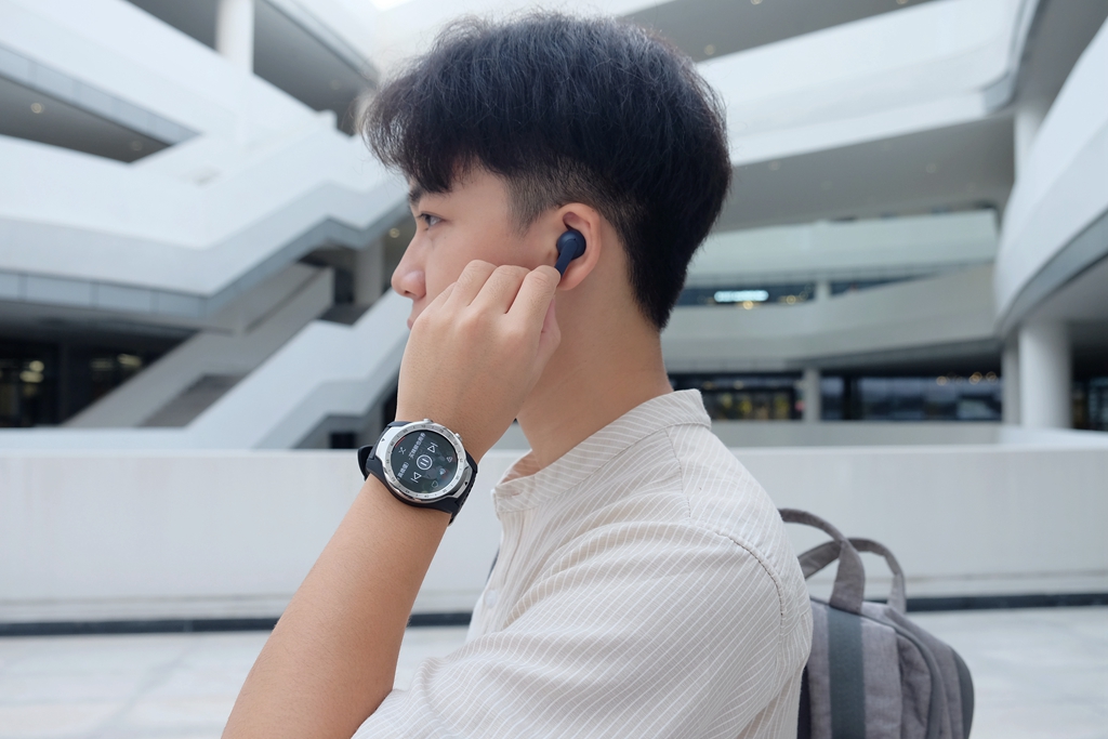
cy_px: 370
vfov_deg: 40.0
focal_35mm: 33
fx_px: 1016
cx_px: 554
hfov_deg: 57.2
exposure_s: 1/120
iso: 400
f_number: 4.5
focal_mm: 22.3
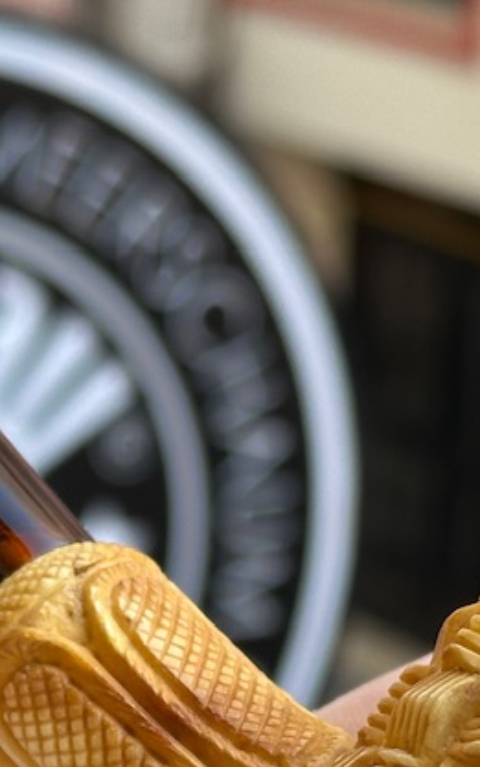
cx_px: 265
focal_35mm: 156
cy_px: 618
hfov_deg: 8.4
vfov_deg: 13.3
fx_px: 3262
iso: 64
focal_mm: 6.86
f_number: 1.78
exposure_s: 1/287
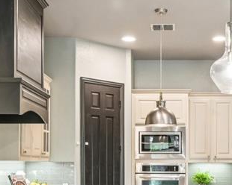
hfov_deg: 28.2
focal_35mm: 67
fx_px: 457
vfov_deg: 22.4
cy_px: 164
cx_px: 161
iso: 400
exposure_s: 1/10
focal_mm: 21.5
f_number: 8
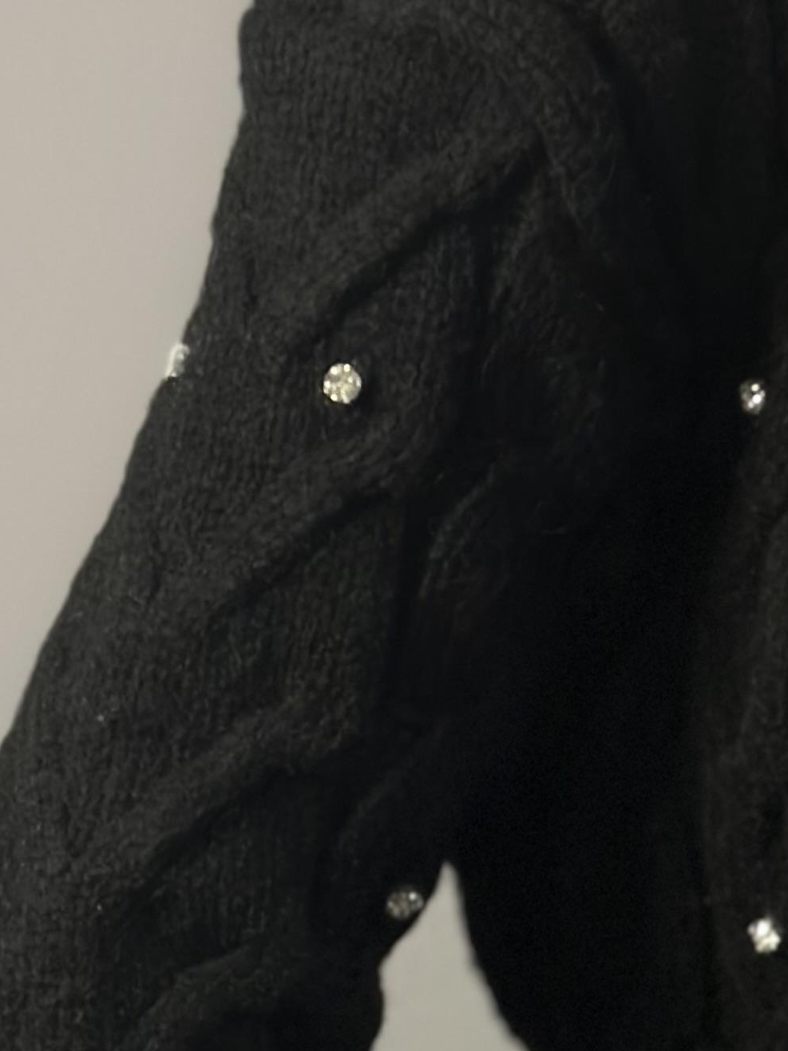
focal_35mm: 147
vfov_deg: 13.2
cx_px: 1039
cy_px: 1079
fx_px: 4464
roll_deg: +5.0
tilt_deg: -34.5
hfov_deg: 9.9
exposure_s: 1/100
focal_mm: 6.86
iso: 125
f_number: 1.78
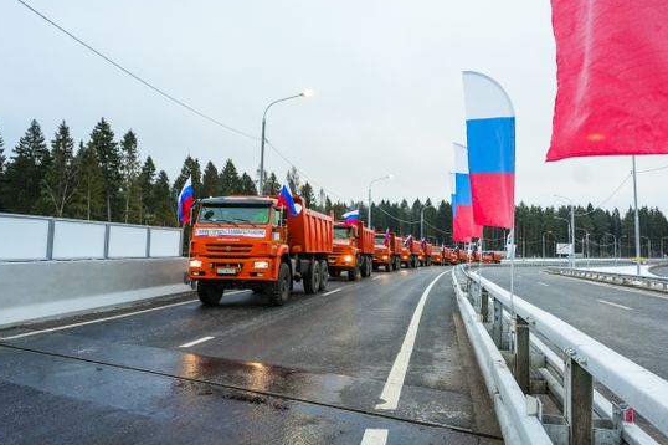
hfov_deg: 68.8
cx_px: 398
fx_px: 482
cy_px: 198
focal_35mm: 26
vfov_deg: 49.4
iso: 1000
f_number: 4
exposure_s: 1/500
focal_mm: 20
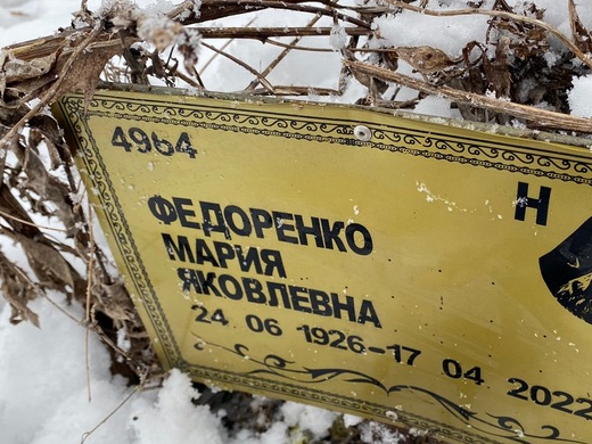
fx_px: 684
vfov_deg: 35.9
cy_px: 256
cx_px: 388
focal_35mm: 40
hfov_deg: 46.2
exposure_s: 1/150
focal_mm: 4.25
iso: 32
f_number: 1.8
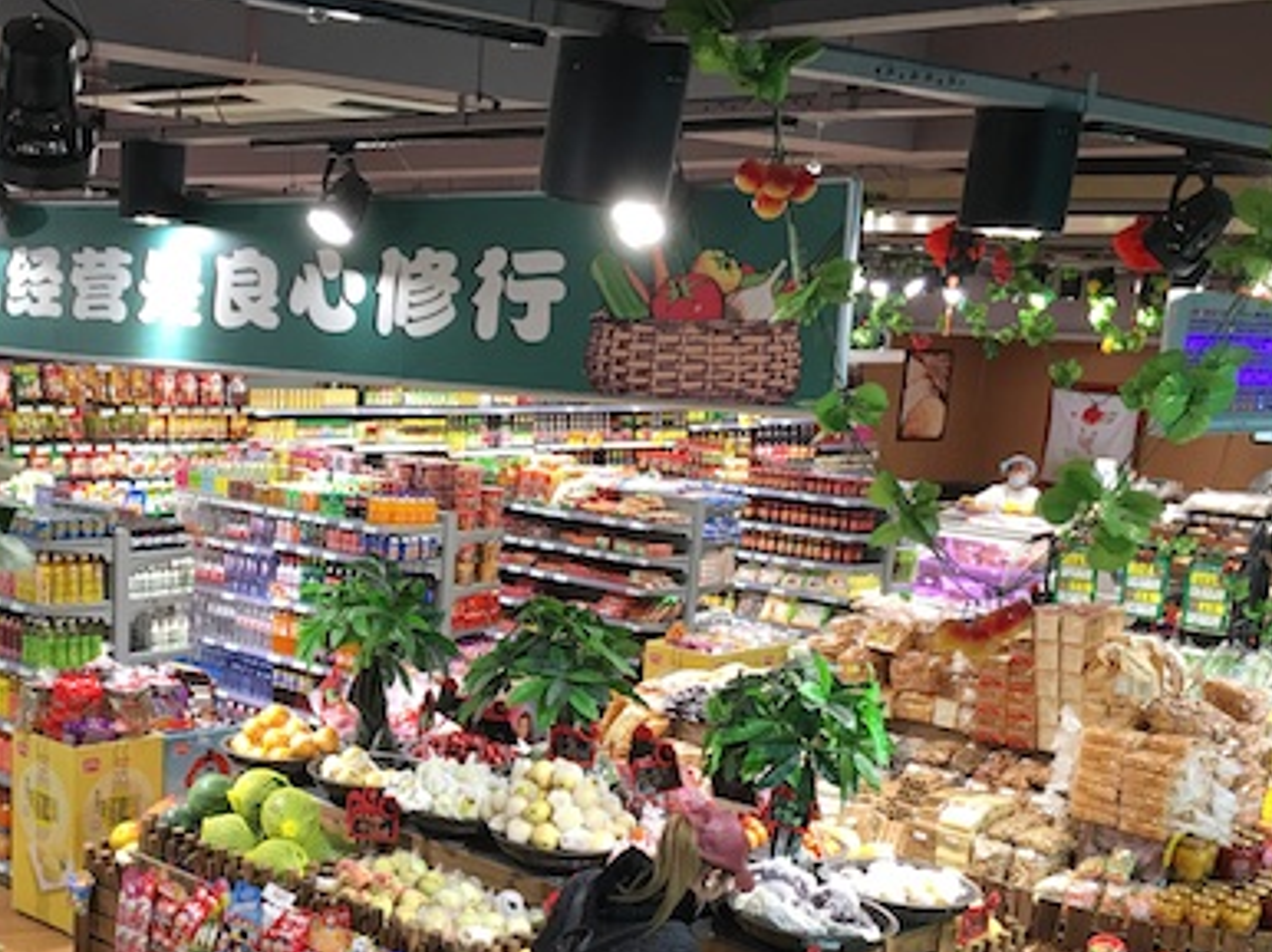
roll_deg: -3.3
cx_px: 343
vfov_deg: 28.0
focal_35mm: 51
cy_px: 749
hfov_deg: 36.8
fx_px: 1873
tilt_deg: -13.1
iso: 40
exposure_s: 1/17
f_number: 2.2
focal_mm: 4.15
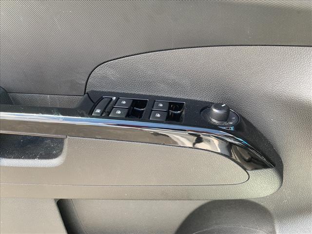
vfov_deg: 53.1
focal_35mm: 26
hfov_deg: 67.3
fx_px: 234
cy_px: 117
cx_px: 156
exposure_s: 1/121
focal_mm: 4.25
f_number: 1.8
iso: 64
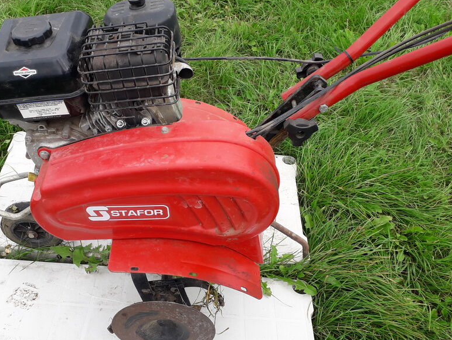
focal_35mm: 35
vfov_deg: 40.6
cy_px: 195
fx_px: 457
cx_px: 175
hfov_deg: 52.2
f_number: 1.9
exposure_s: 1/623
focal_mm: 3.6
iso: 40
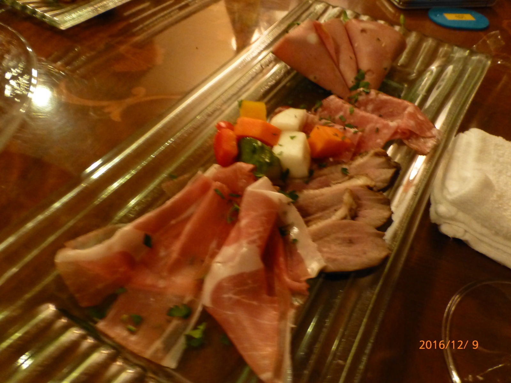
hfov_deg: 71.6
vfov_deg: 56.8
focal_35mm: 24
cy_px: 192
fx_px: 354
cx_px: 256
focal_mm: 4.3
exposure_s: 1/8
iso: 800
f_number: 3.3
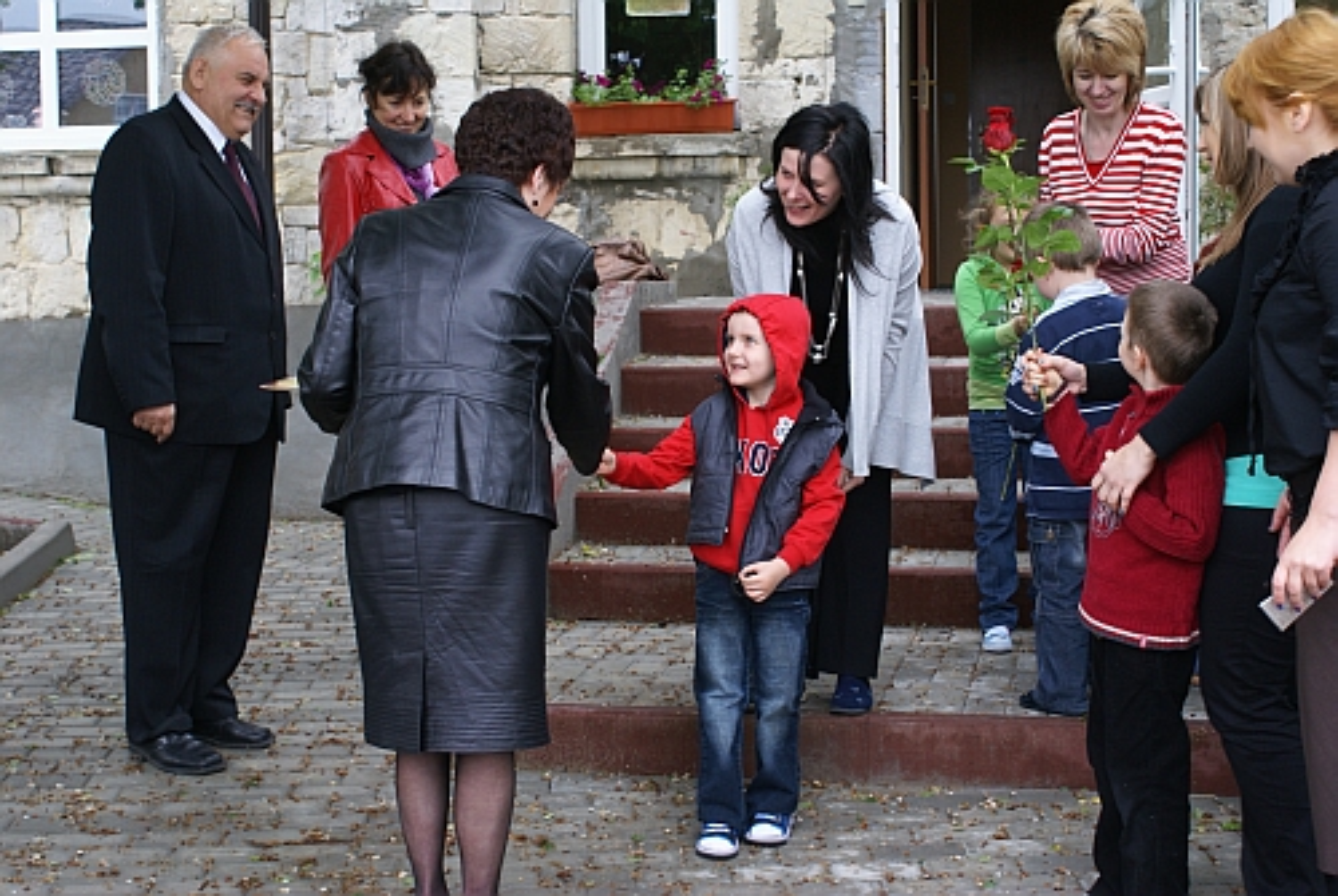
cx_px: 669
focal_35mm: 52
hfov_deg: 37.8
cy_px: 448
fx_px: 1954
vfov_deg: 25.8
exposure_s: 1/80
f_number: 6.3
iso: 100
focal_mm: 35
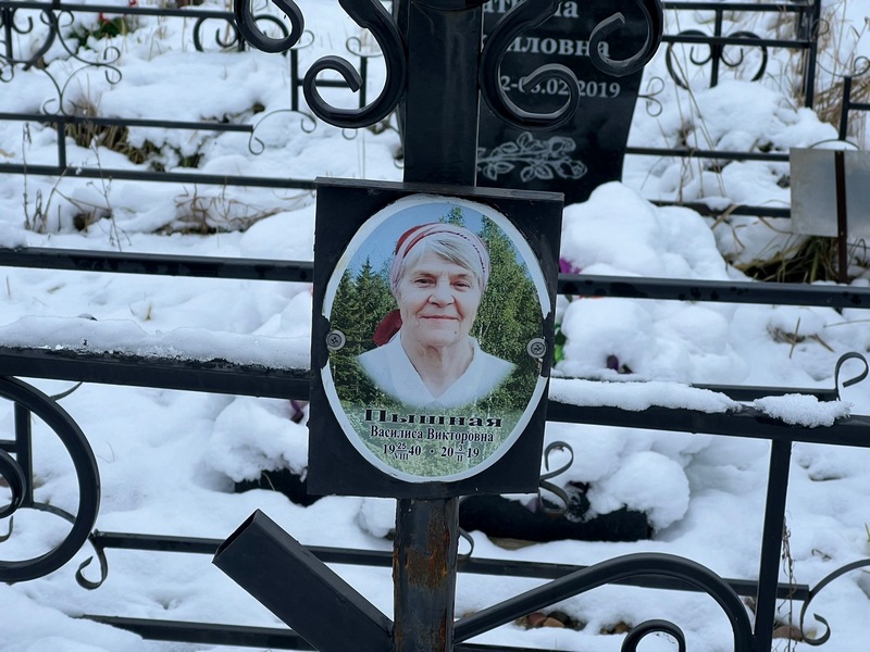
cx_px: 435
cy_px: 326
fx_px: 1935
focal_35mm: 77
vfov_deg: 19.1
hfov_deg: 25.3
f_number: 2.8
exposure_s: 1/108
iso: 32
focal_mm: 9
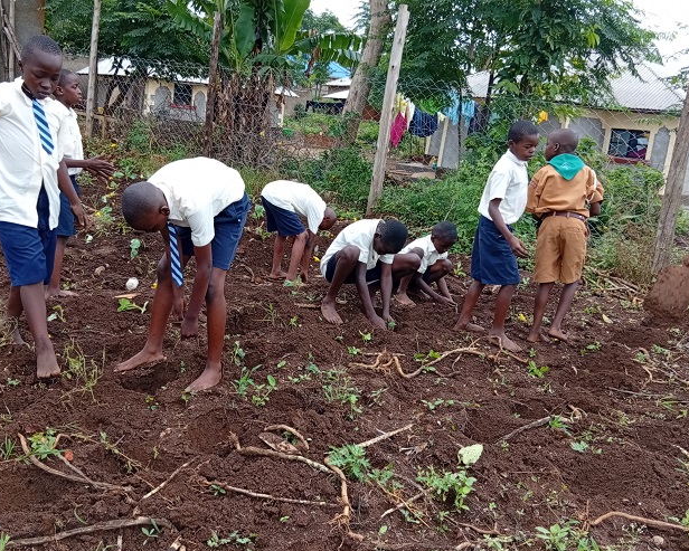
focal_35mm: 33
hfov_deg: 53.9
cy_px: 292
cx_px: 287
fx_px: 673
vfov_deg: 44.5
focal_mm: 3.96
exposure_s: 1/163
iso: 52
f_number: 1.8
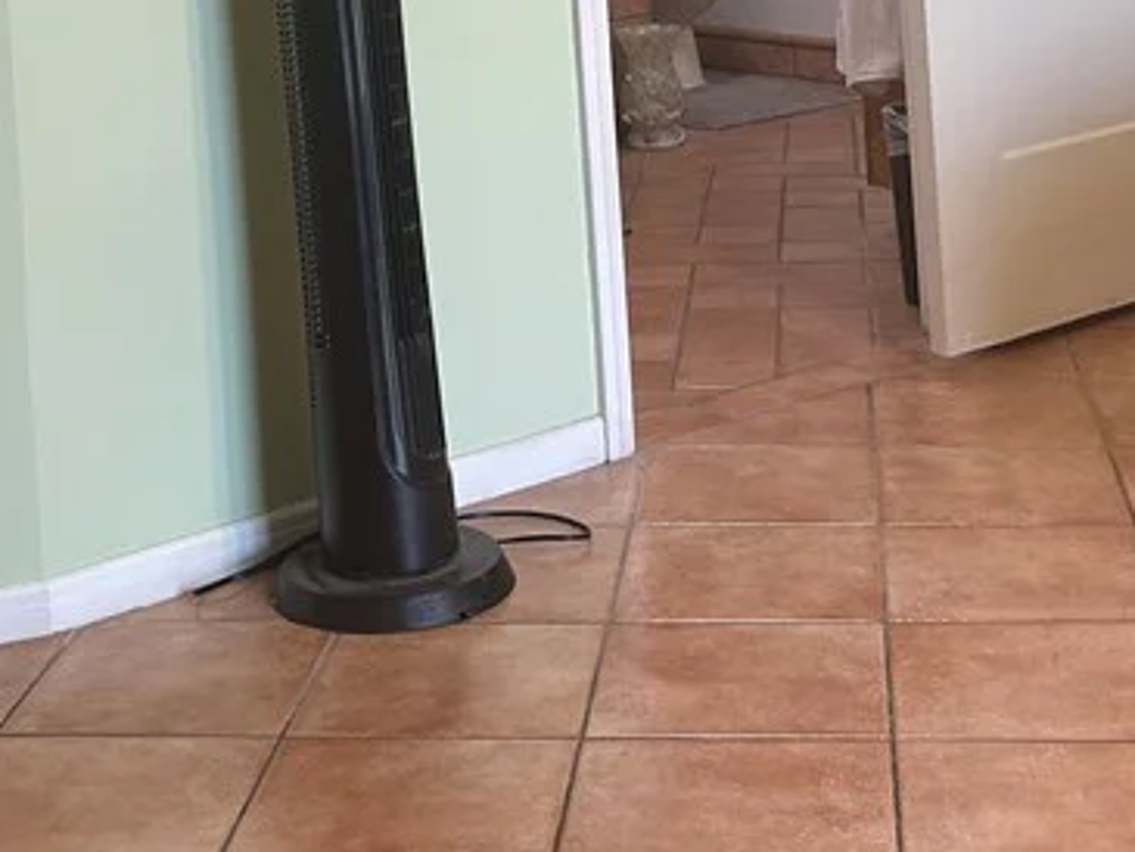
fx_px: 2394
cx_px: 470
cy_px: -264
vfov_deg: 18.7
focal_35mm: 73
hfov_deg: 26.6
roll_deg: +4.8
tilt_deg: -1.2
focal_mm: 5.7
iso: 80
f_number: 1.5
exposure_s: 1/60
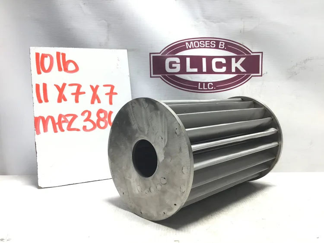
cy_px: 122
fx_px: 290
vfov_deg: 45.5
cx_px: 162
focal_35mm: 31
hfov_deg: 58.3
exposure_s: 1/60
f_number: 2.4
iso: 32
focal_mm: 3.3
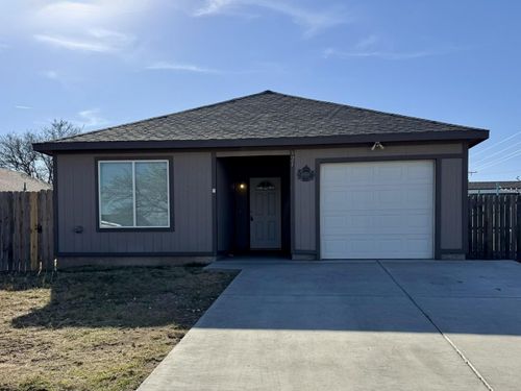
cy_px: 196
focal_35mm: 24
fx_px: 361
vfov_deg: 56.8
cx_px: 260
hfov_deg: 71.6
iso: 80
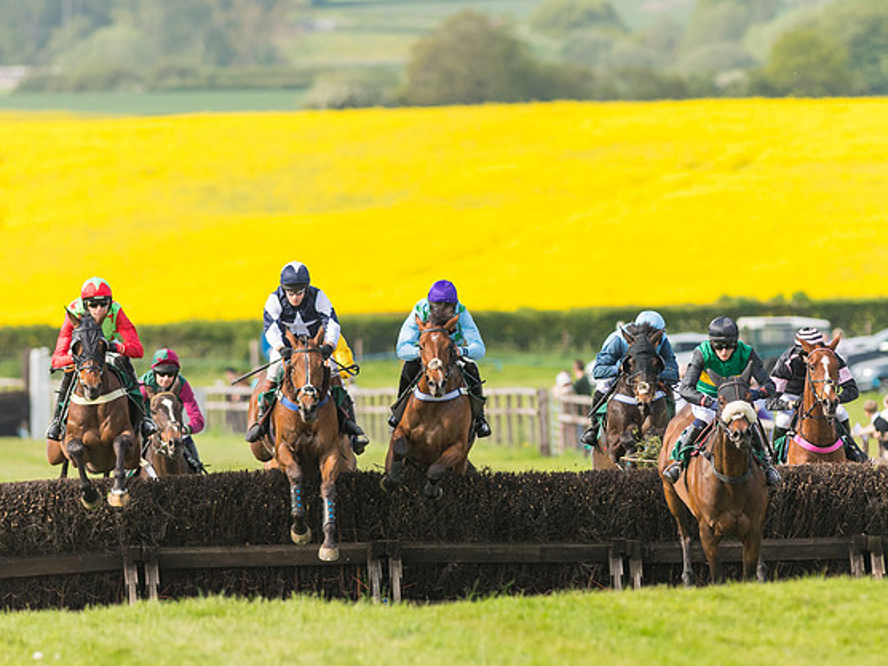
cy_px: 327
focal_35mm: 526
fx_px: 13493
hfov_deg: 3.8
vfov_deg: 2.8
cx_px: 522
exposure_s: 1/2500
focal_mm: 300
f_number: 5
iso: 400
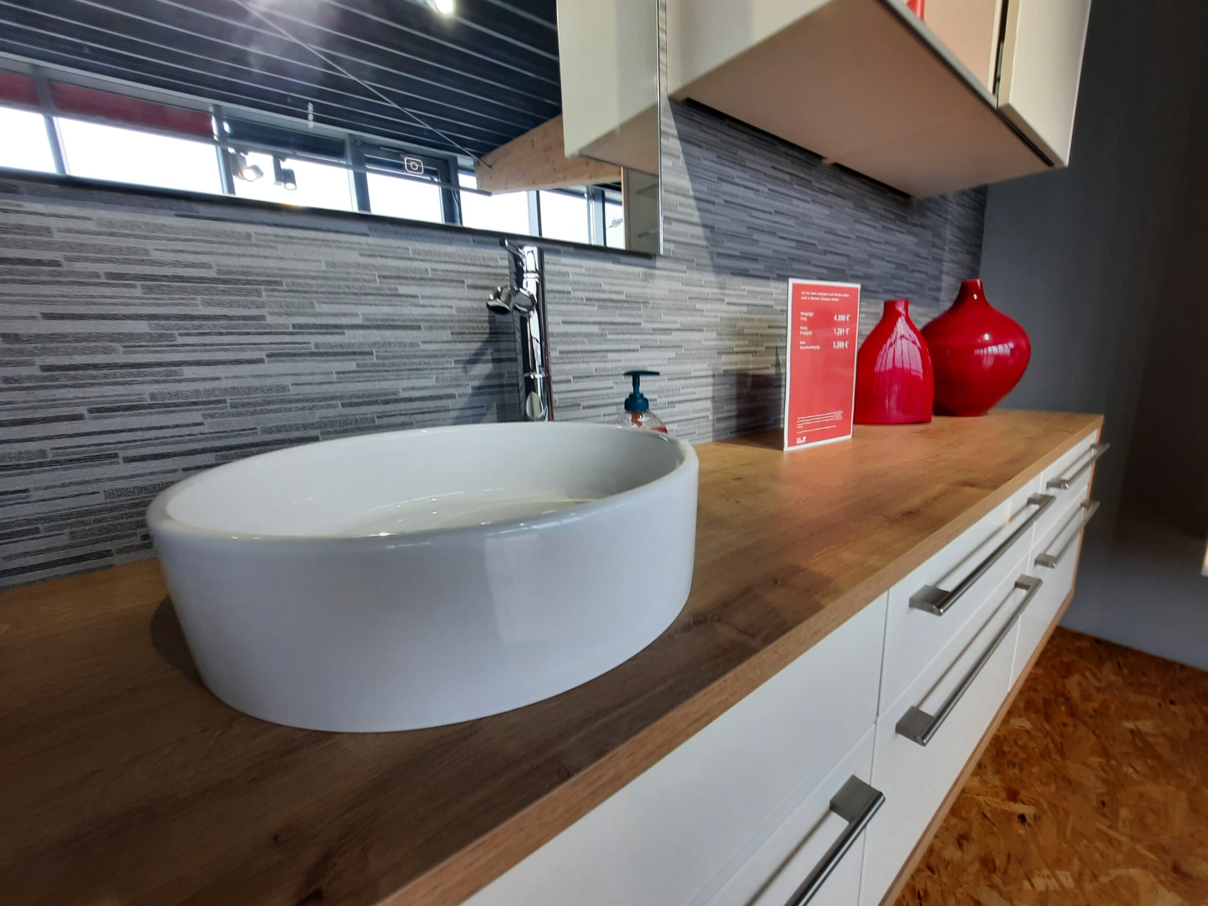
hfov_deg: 106.2
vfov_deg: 89.9
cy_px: 453
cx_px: 604
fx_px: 454
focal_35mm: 13
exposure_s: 1/50
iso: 40
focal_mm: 1.74
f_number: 2.2
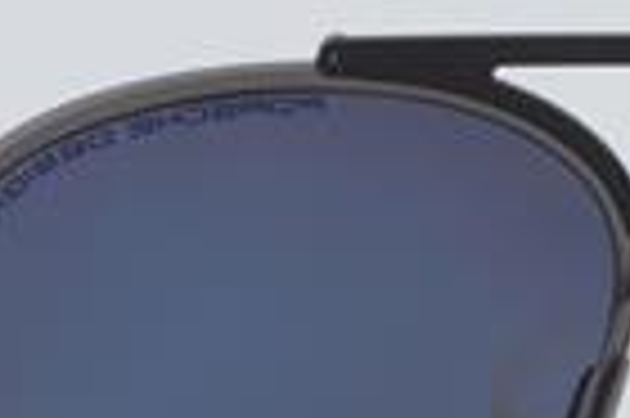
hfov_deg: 10.5
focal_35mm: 193
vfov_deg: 7.0
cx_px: 742
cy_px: 454
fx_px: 3381
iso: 100
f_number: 32
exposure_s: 1/4
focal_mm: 45
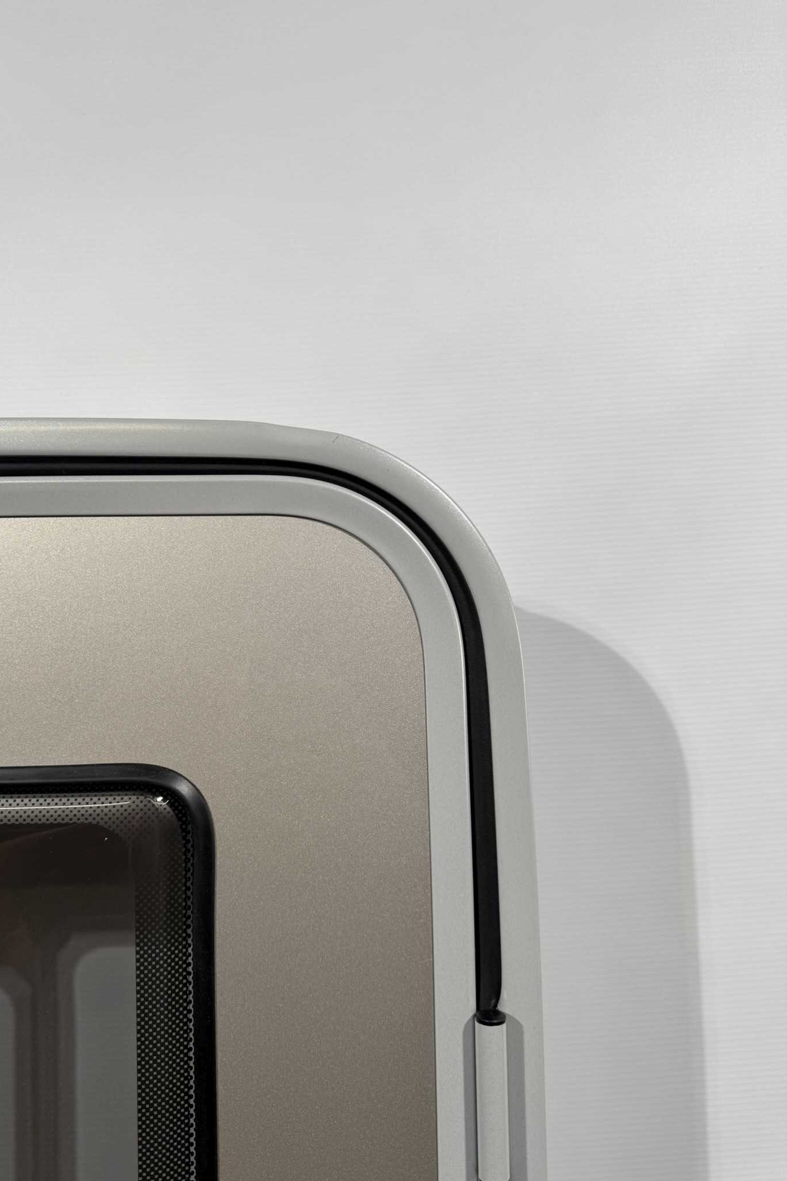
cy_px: 590
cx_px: 345
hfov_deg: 51.2
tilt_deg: +2.3
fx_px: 820
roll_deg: +1.0
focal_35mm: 25
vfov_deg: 71.5
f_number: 1.78
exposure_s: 1/294
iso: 80
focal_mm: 6.76
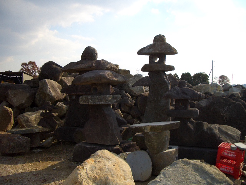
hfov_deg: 52.6
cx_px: 123
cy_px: 92
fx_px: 249
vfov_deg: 40.7
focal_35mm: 35
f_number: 2.6
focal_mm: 5.8
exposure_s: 1/800
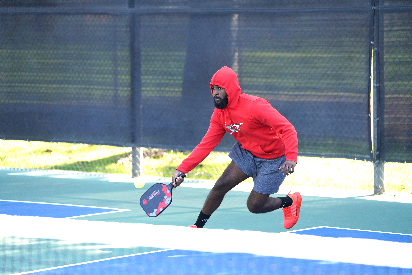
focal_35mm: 150
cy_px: 138
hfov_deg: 13.7
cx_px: 206
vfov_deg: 9.2
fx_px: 1717
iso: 2500
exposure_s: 1/3200
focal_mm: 150
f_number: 3.2
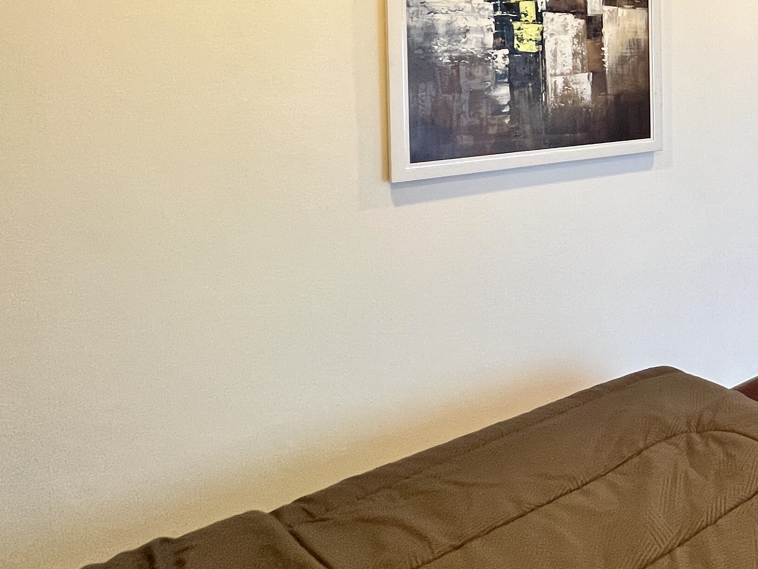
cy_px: 77
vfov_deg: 41.3
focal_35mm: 32
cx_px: 887
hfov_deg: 41.3
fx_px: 701
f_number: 1.8
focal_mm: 1.57
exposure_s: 1/50
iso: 200
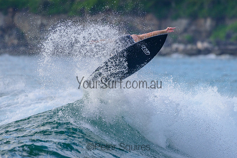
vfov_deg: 2.2
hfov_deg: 3.4
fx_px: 4037
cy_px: 65
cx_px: 129
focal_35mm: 613
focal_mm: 500
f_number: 5.6
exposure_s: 1/2000
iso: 560
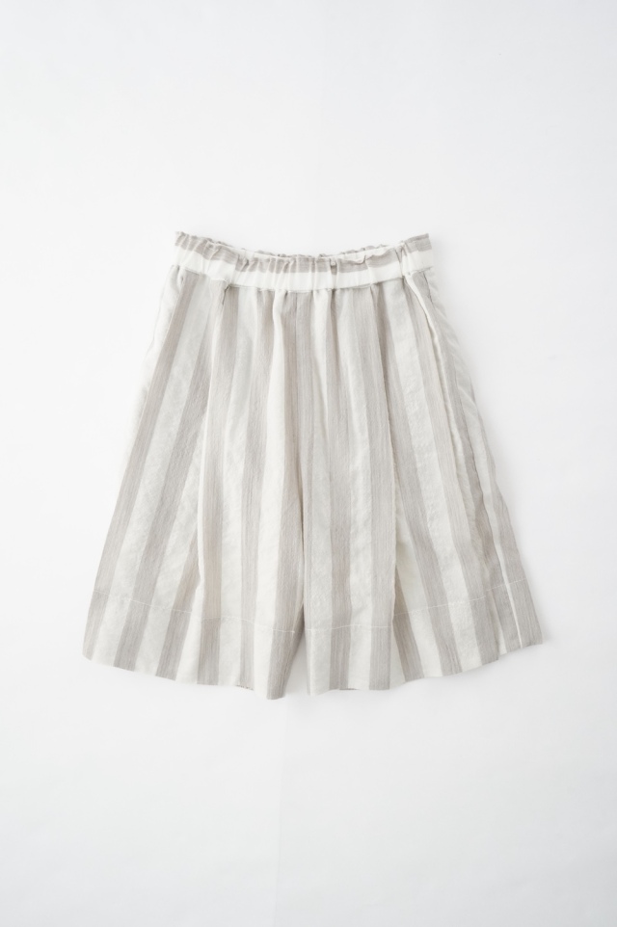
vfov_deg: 65.5
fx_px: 721
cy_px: 464
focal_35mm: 28
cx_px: 308
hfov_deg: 46.3
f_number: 11
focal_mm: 28
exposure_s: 1/40
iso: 4000
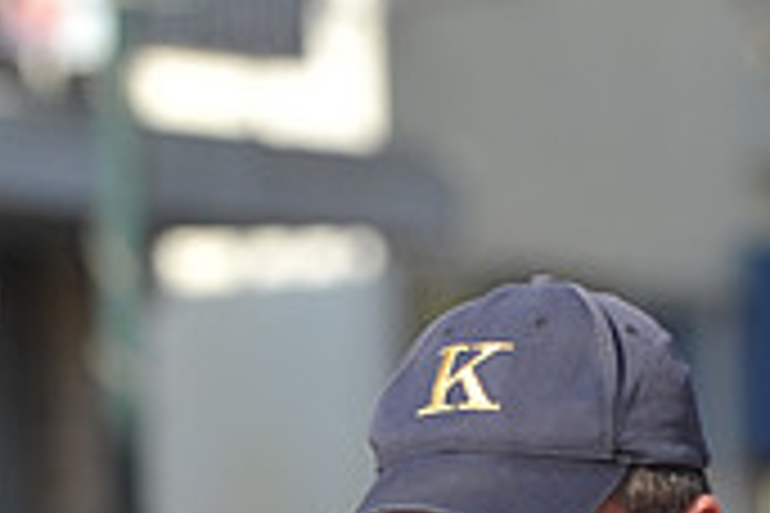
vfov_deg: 2.0
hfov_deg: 3.0
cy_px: 832
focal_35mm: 679
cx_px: 459
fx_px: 14522
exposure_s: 1/1250
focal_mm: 200
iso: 400
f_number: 5.6
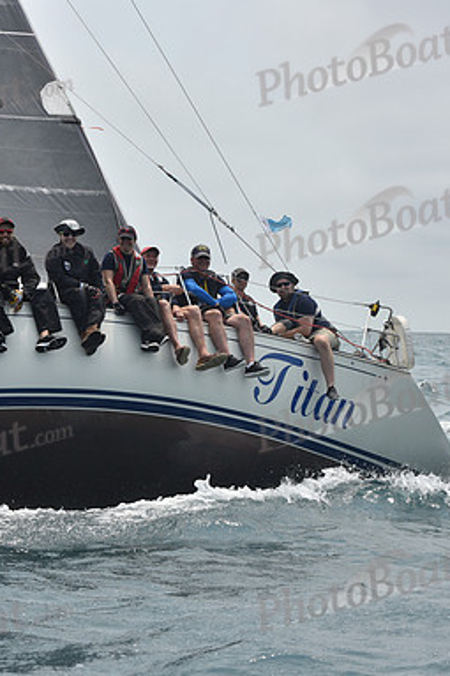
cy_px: 340
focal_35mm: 106
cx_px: 166
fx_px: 1989
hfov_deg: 12.9
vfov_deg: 19.3
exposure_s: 1/800
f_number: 10
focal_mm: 70
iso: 250
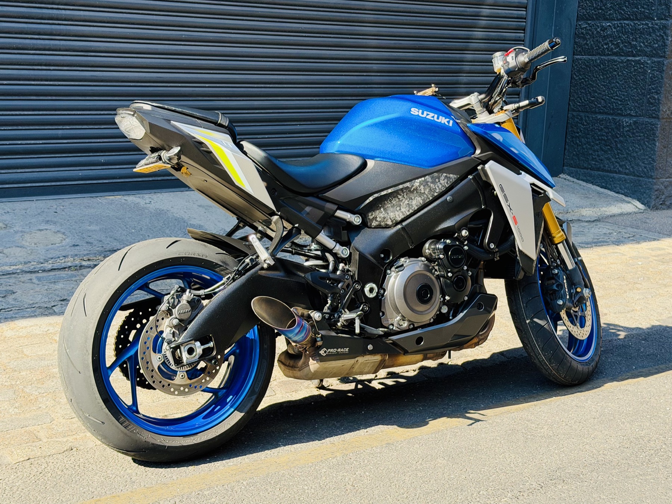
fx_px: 932
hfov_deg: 39.7
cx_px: 336
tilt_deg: -11.4
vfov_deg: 30.3
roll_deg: -1.2
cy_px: 252
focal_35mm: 48
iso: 80
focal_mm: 6.76
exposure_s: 1/681
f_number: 1.78
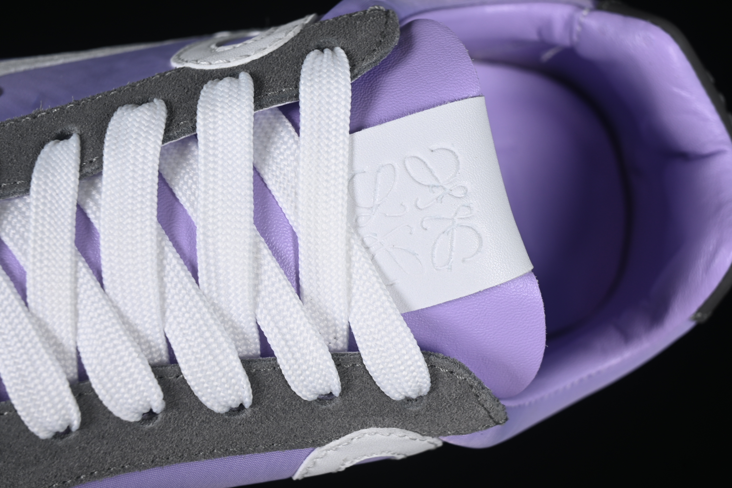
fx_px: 1525
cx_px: 366
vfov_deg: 18.2
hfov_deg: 27.0
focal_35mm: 75
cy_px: 244
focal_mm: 50
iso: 160
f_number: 7.1
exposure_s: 1/80
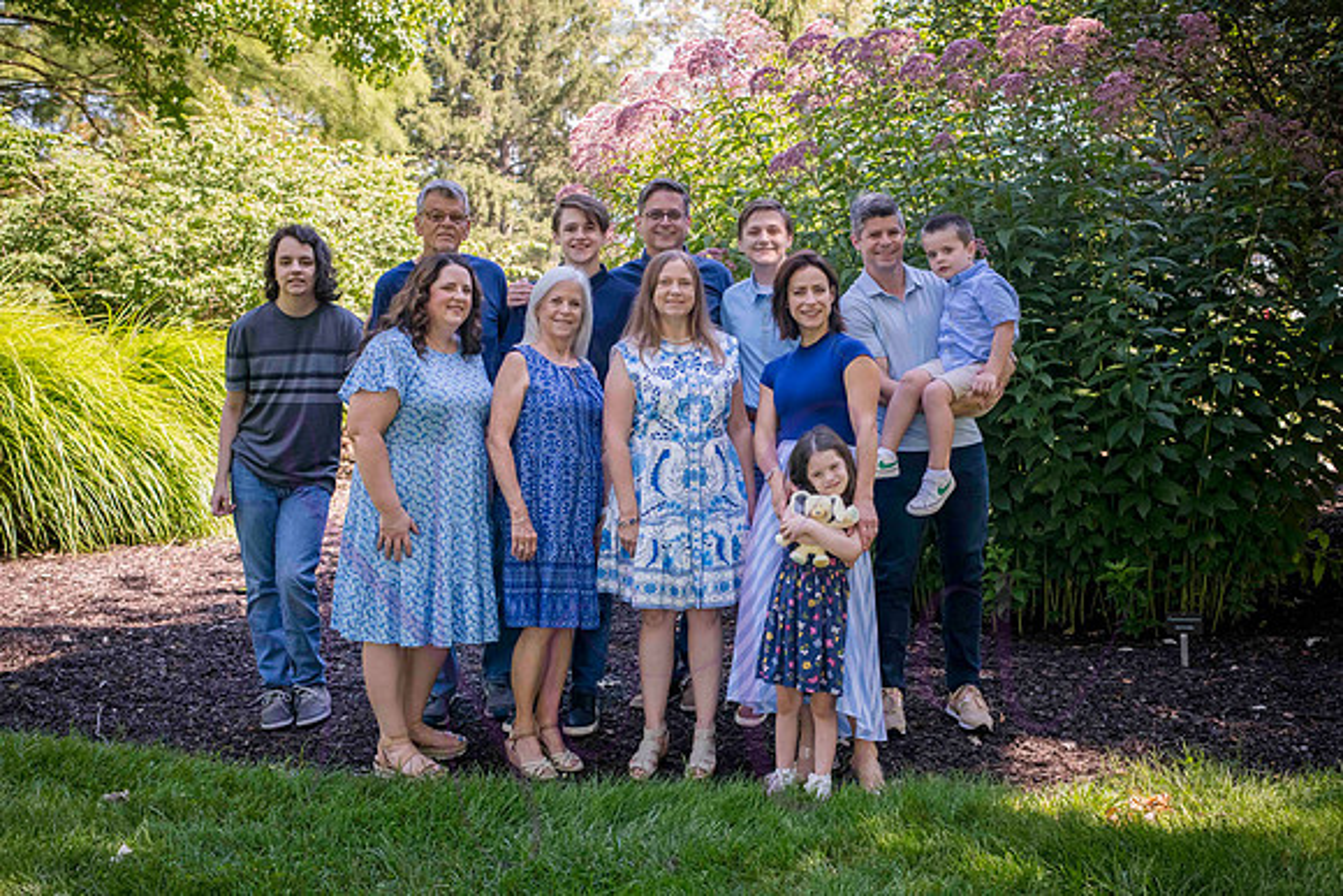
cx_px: 672
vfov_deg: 27.0
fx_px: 1866
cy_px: 448
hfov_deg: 39.6
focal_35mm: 50
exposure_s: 1/320
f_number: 5
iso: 400
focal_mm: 50
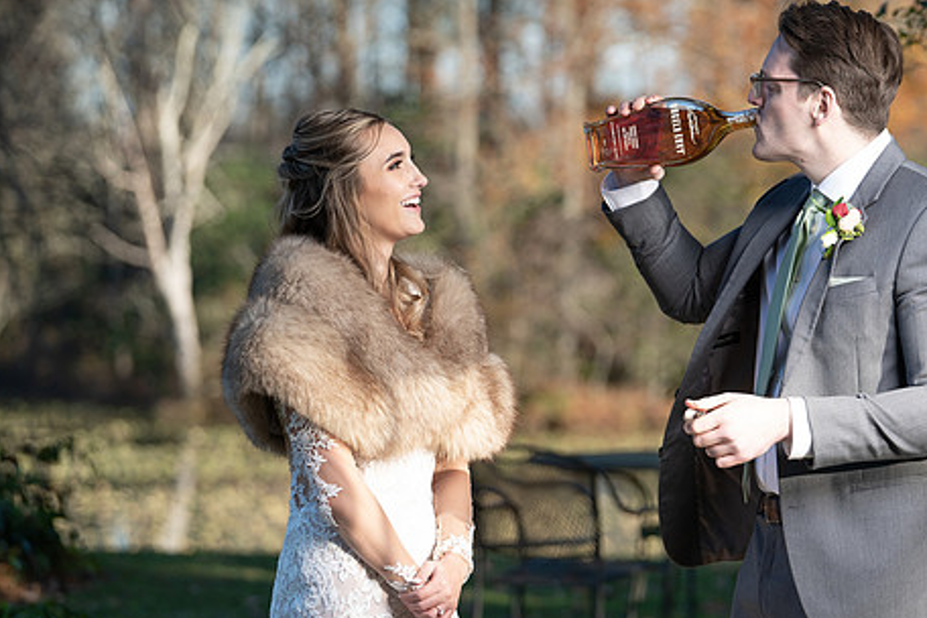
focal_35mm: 190
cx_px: 565
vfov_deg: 7.2
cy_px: 324
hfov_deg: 10.8
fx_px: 4892
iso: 50
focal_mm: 142
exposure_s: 1/250
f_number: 4
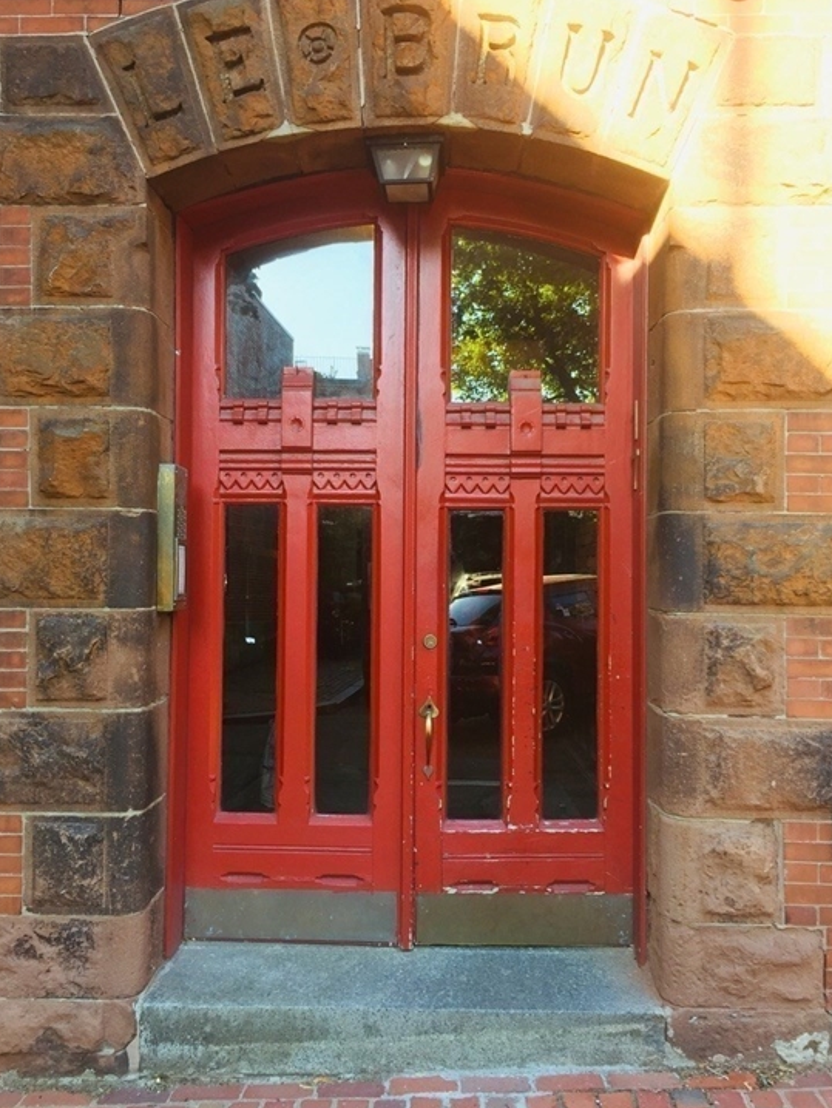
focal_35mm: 31
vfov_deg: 58.3
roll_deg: +0.0
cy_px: 548
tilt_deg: +2.8
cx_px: 408
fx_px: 993
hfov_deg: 45.5
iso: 32
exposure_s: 1/40
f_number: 2.2
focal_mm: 4.15
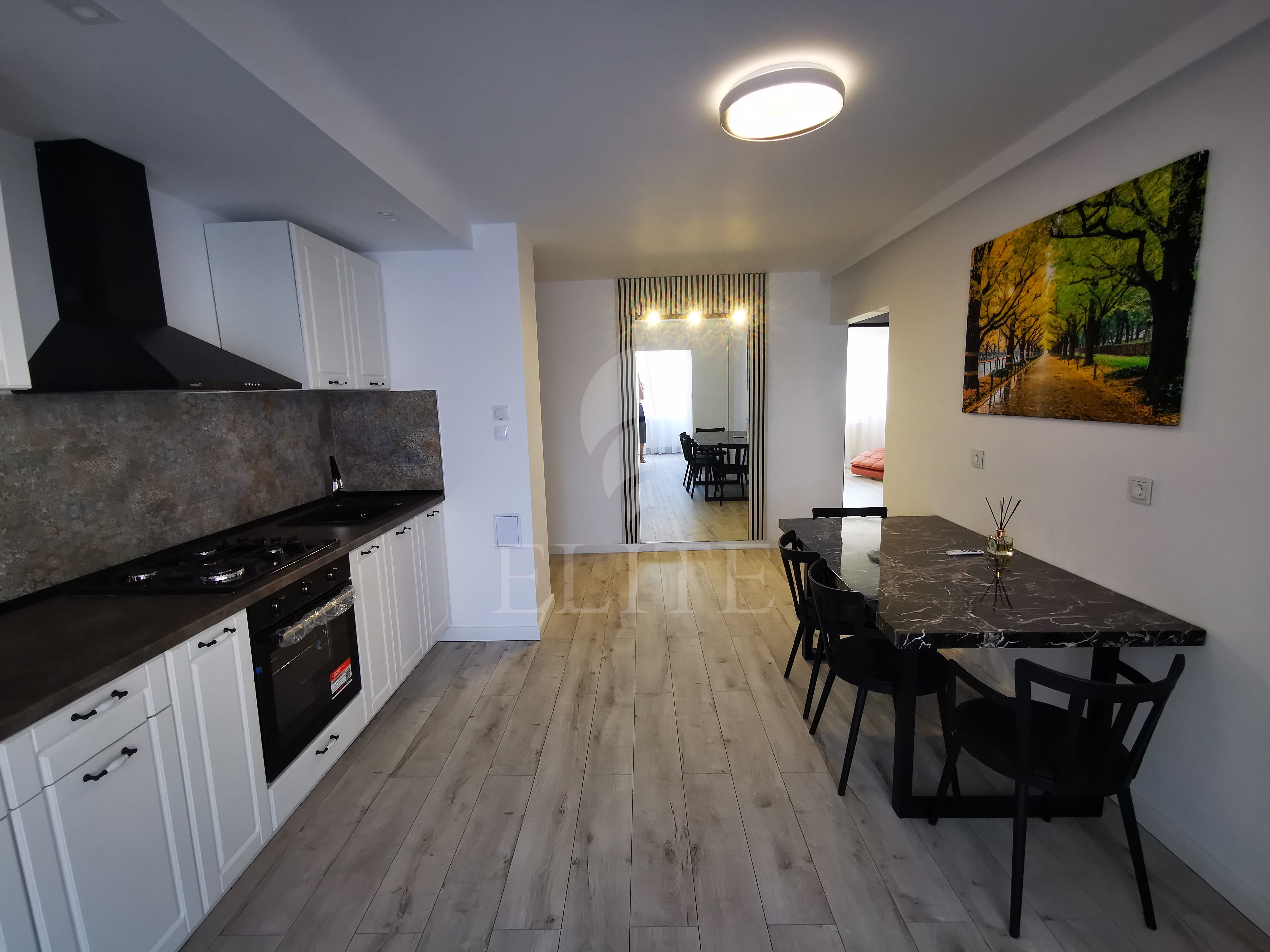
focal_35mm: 16
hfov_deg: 94.5
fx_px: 587
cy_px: 476
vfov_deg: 78.1
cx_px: 635
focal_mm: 2.35
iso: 200
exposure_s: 1/60
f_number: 2.2
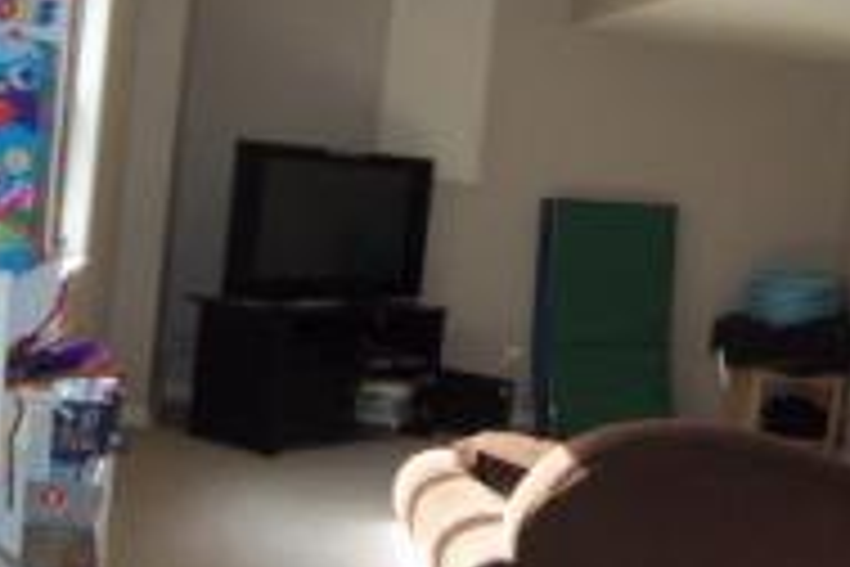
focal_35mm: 69
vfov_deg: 19.7
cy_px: 342
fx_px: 1629
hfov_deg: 28.0
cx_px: 787
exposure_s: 1/40
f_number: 3.9
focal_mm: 5.1
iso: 200
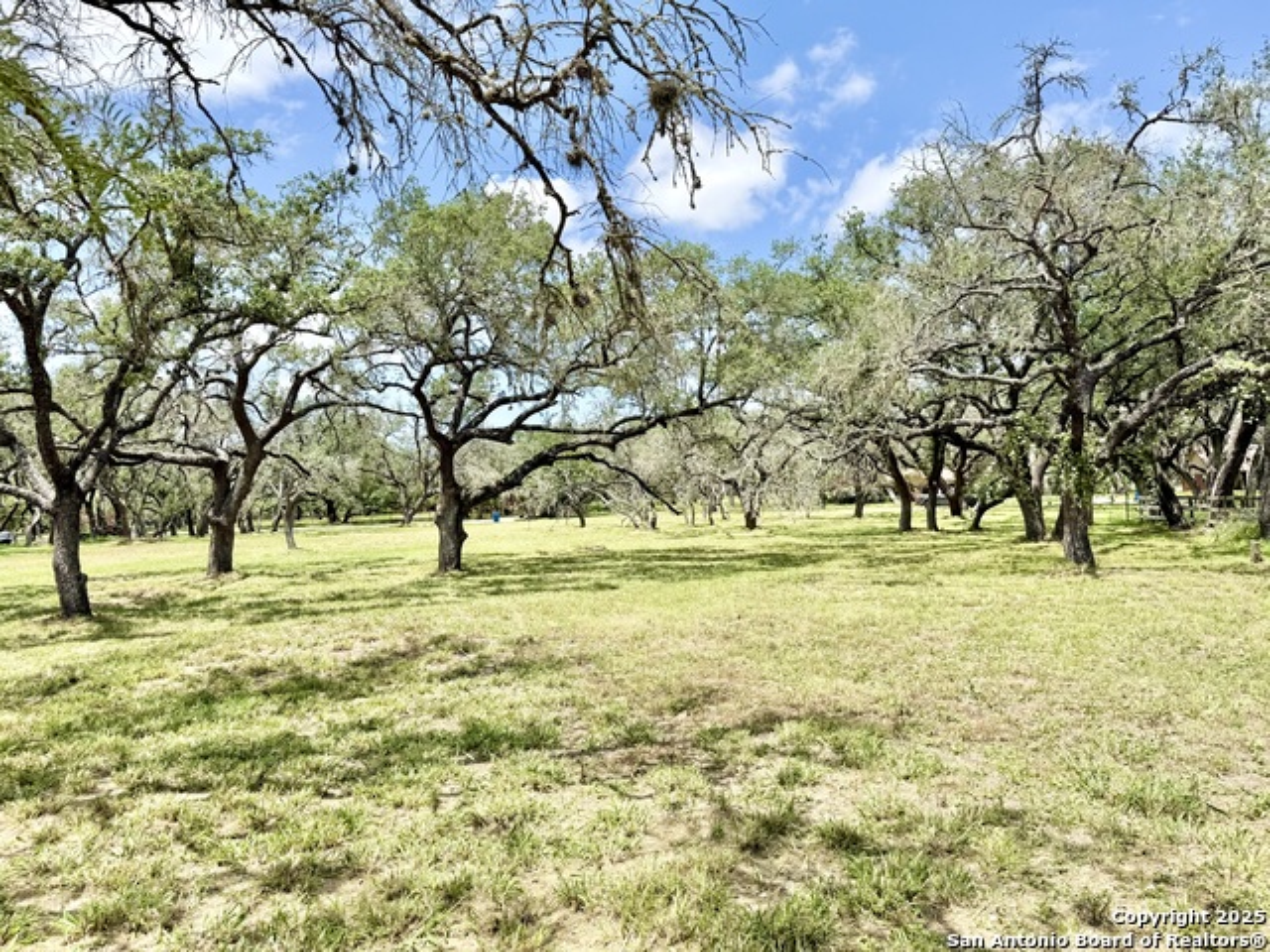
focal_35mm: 24
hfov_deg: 71.6
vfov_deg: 56.8
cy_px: 476
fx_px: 881
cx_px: 635
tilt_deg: +2.9
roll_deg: +1.2
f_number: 1.78
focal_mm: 6.76
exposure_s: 1/3759
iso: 80
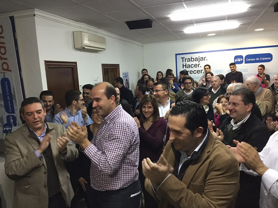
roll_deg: +2.0
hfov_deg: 58.4
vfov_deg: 45.4
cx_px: 139
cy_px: 104
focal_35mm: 31
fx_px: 249
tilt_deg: -7.0
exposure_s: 1/33
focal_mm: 3.3
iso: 160
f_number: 2.4
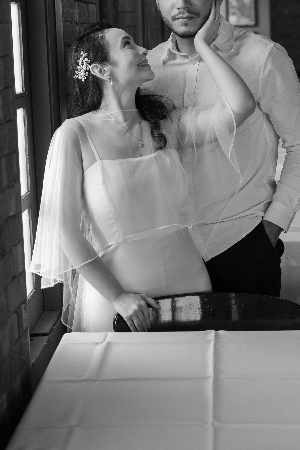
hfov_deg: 15.9
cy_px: 202
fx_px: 1075
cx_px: 158
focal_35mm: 86
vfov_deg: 23.6
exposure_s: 1/200
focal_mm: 44
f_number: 3.2
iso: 800
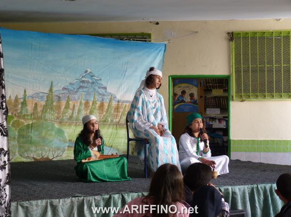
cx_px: 146
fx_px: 680
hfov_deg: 24.1
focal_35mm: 81
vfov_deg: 18.2
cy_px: 108
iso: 80
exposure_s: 1/20
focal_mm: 14.4
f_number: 3.4
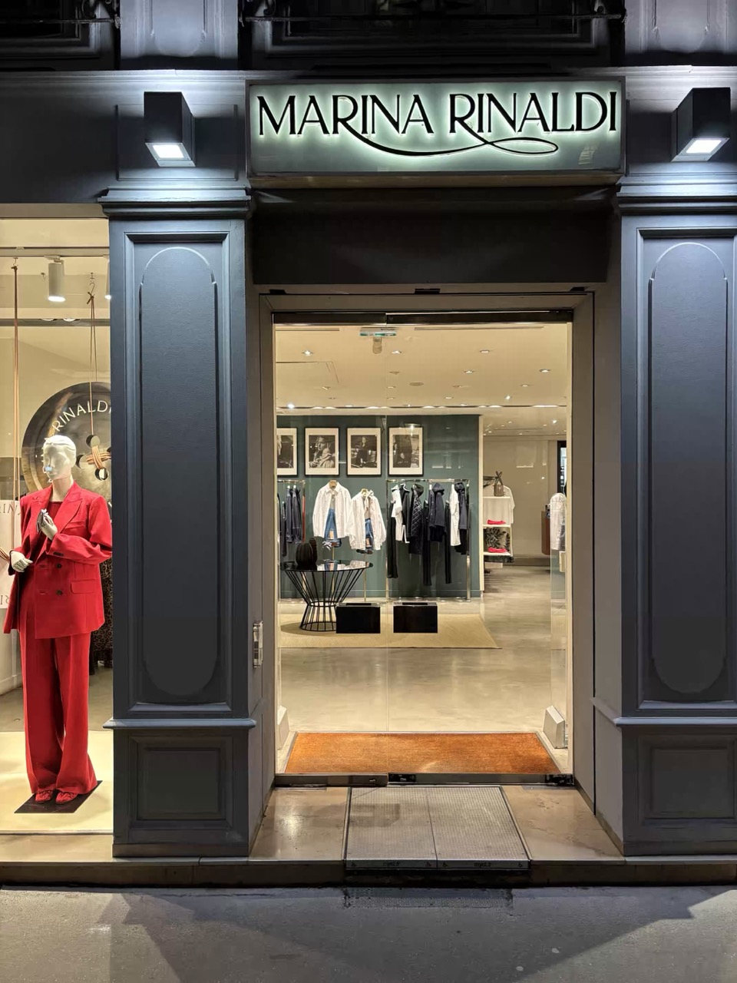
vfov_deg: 67.3
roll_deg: -0.4
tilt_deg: +0.2
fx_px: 738
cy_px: 492
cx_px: 368
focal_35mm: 26
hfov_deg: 53.1
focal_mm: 5.96
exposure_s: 1/50
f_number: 1.6
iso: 160
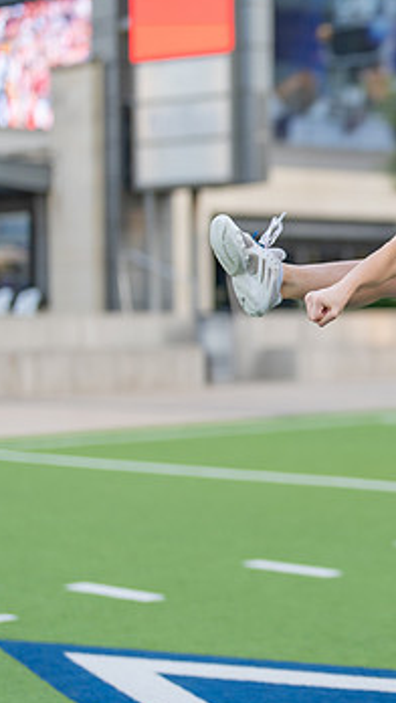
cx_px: 551
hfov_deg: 10.8
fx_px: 2033
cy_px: 367
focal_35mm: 109
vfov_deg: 19.6
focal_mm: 50
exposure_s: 1/1250
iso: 200
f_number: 1.2
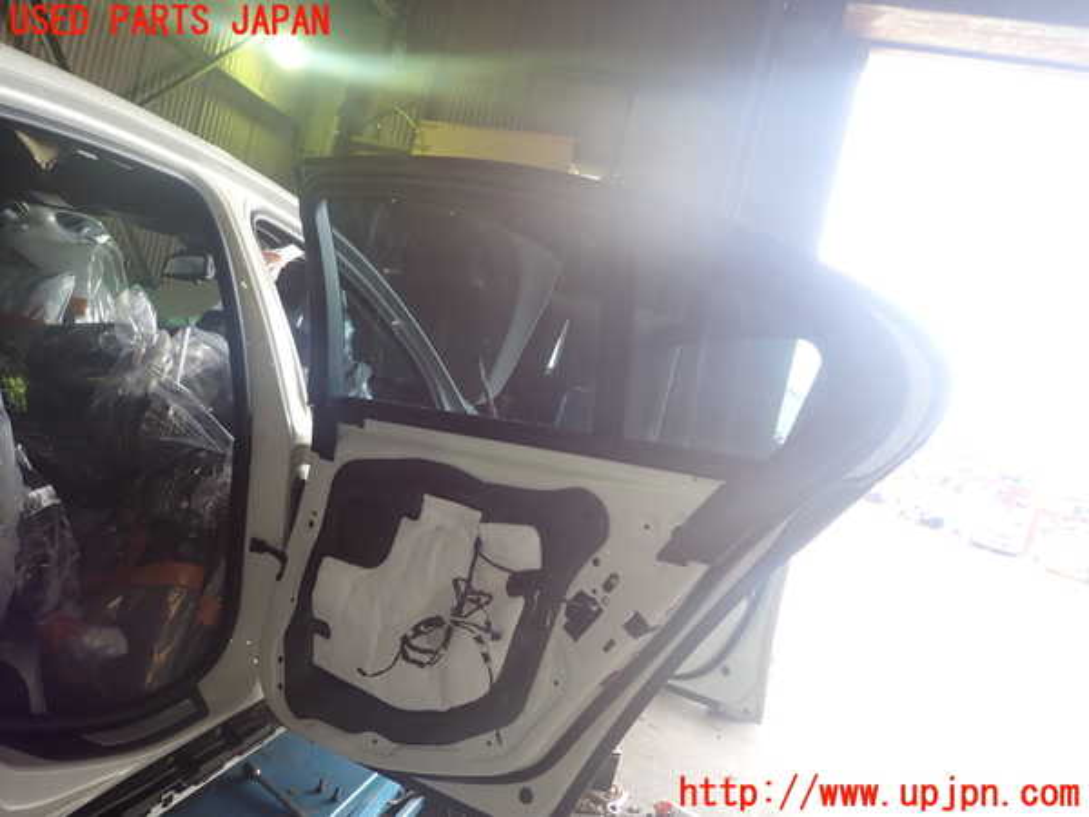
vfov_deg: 54.9
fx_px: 786
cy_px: 408
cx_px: 544
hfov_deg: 69.4
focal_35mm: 25
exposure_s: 1/60
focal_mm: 4.5
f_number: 2
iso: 160
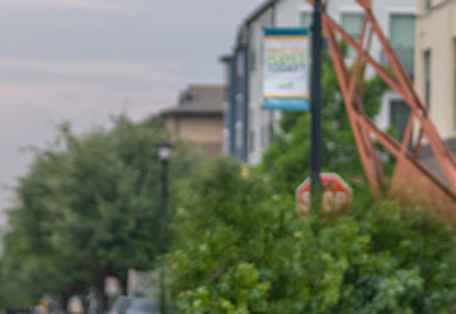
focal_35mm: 260
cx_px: -94
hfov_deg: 7.8
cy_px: 291
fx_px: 3329
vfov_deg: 5.4
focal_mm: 77
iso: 200
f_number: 2.8
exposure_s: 1/320
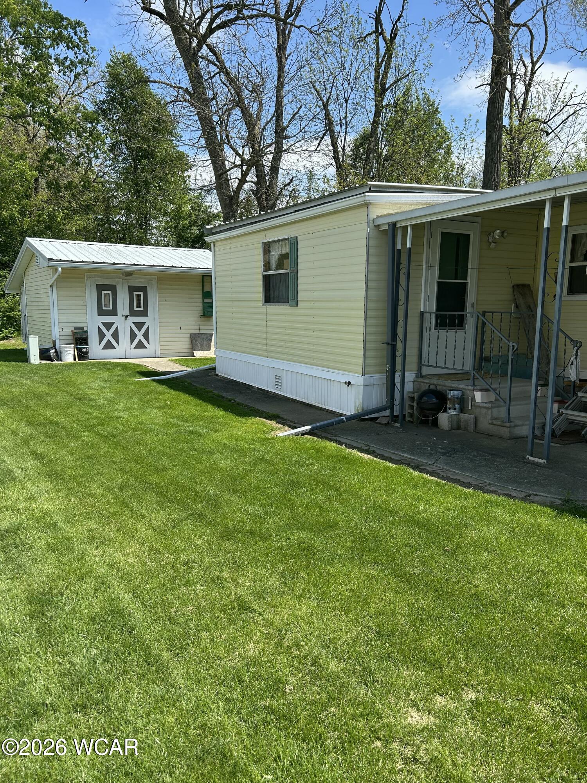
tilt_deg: -8.4
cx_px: 294
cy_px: 392
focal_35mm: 26
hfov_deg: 53.1
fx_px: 588
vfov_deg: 67.3
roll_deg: -0.1
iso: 50
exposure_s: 1/2353
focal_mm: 5.7
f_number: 1.5
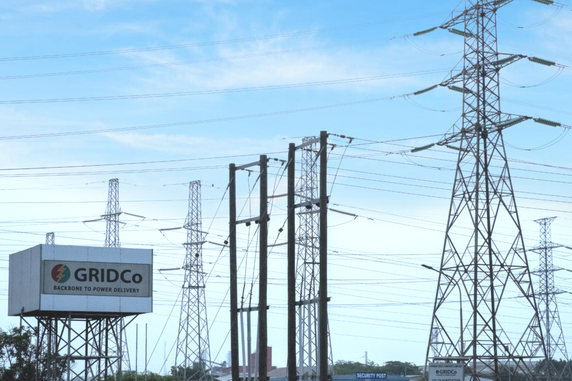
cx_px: 286
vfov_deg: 16.5
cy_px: 190
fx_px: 1319
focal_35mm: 83
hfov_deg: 24.5
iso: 3200
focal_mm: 55
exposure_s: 1/1700
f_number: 20
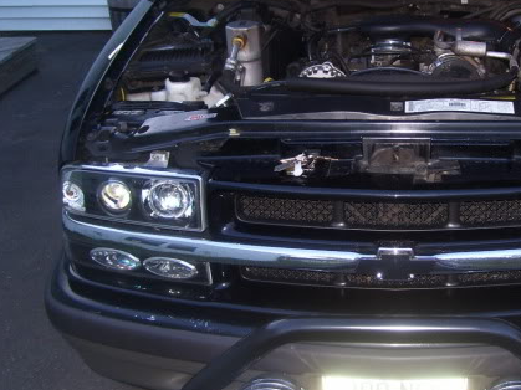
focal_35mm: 55
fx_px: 828
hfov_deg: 34.2
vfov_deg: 26.5
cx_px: 390
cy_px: 190
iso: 100
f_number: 2.7
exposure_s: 1/60
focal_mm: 6
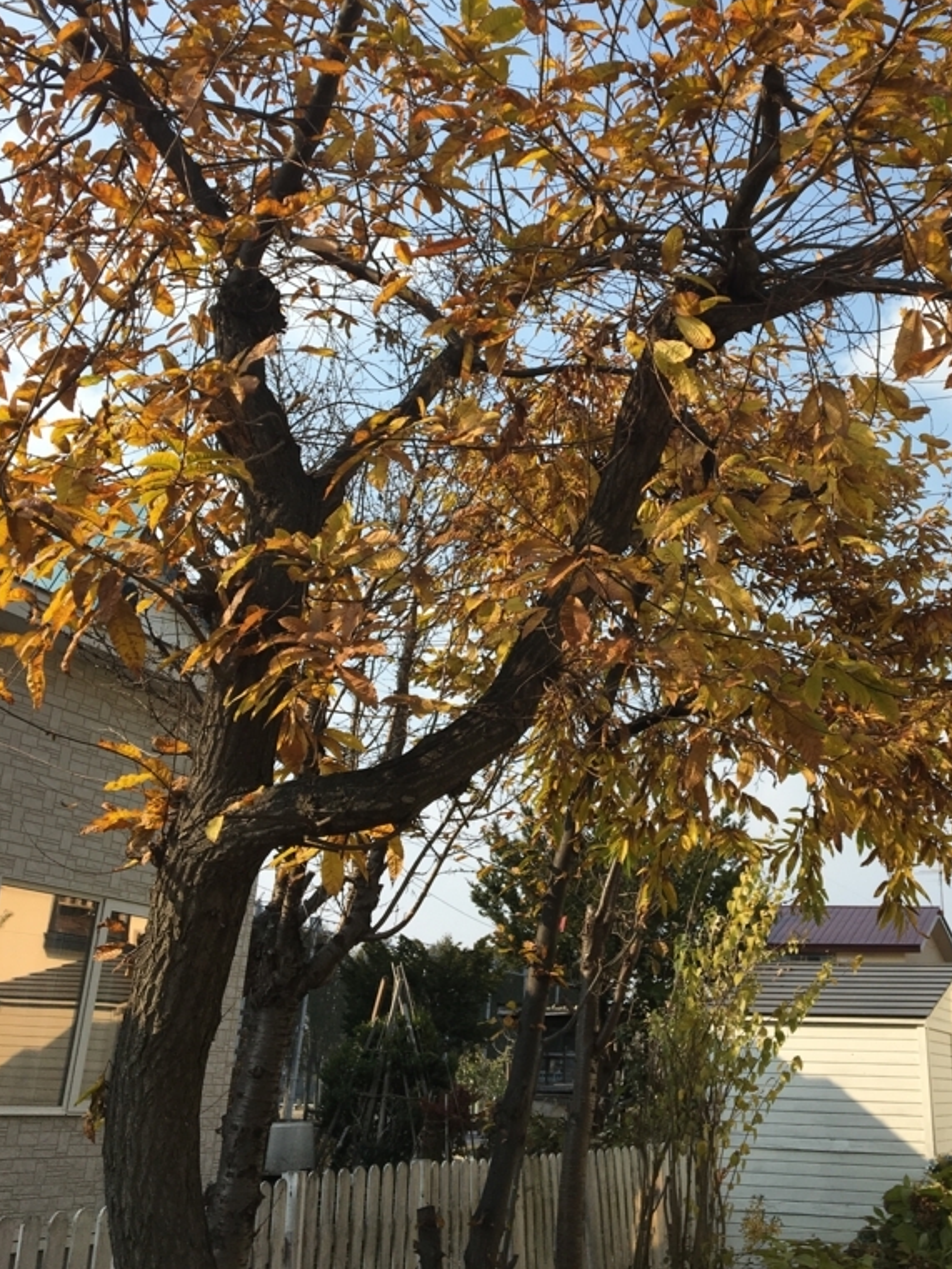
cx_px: 627
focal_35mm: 39
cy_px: 469
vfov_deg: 47.4
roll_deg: -0.9
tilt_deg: +23.4
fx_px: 1430
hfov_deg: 36.5
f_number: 2.2
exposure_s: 1/1399
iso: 25
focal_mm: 4.15
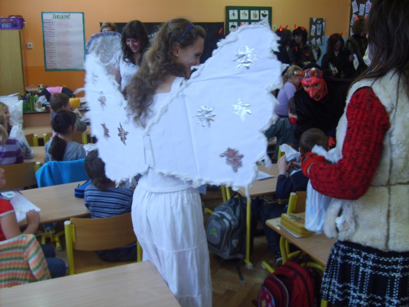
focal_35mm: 35
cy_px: 154
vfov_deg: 40.7
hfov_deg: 52.6
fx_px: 414
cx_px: 204
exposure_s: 1/30
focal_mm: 5.8
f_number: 2.8
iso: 80
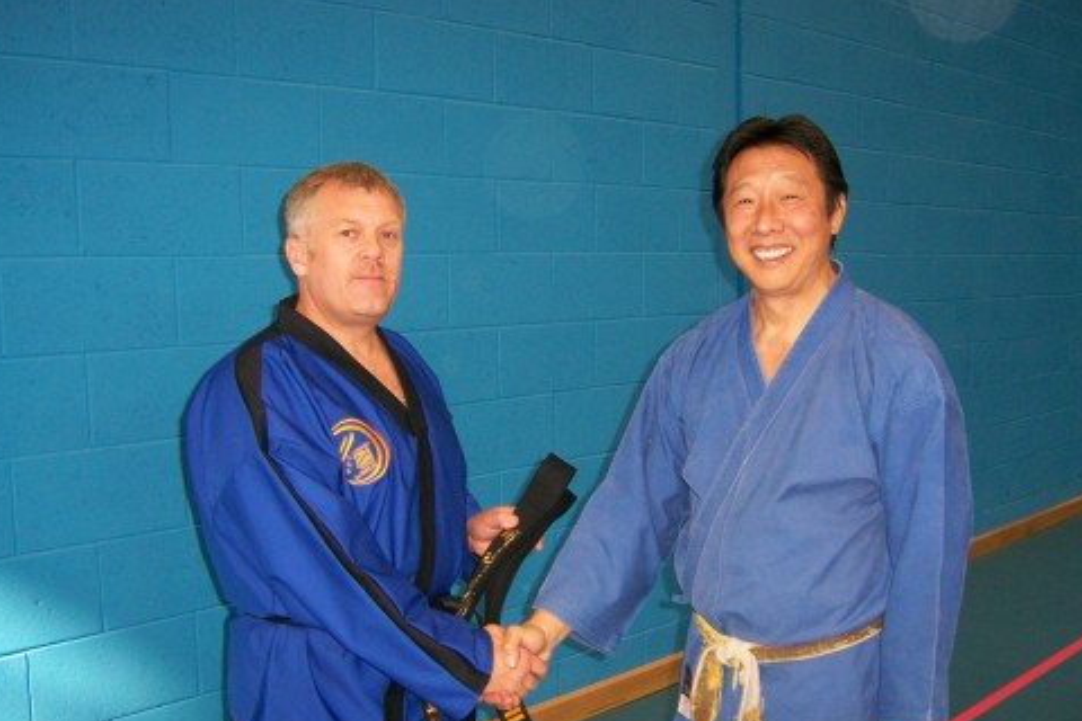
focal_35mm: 40
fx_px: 1202
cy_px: 413
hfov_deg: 48.5
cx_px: 543
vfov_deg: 33.3
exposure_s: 1/60
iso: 125
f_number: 2.8
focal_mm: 6
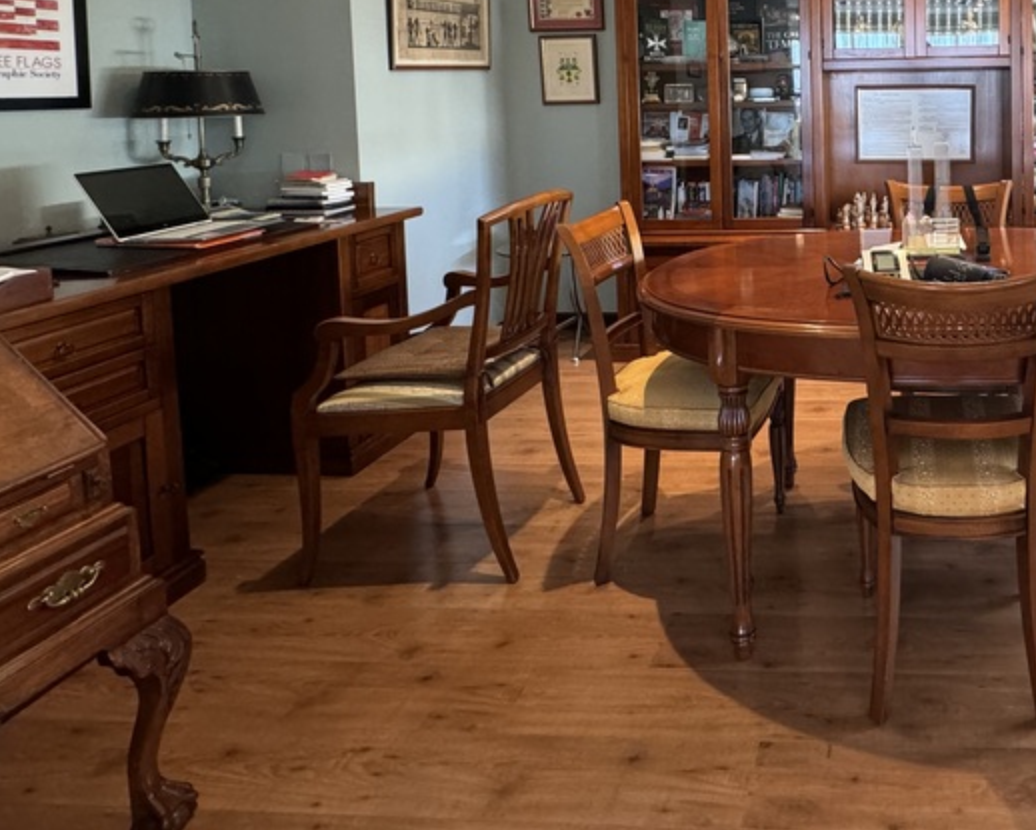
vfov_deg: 49.1
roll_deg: +0.9
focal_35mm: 27
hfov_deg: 58.0
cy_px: 128
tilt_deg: -3.4
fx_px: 828
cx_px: 862
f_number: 2.2
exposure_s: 1/50
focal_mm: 2.22
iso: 400
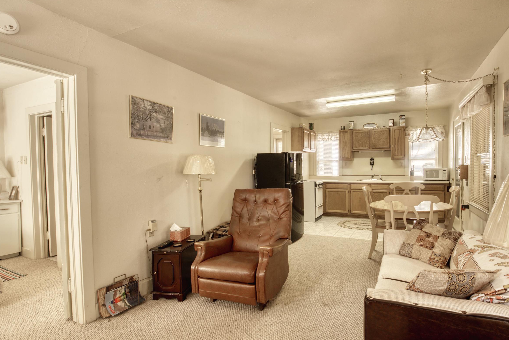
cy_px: 170
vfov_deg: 67.4
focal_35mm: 18
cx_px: 294
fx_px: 255
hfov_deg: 89.3
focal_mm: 14
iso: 100
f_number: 13
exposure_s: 1/3
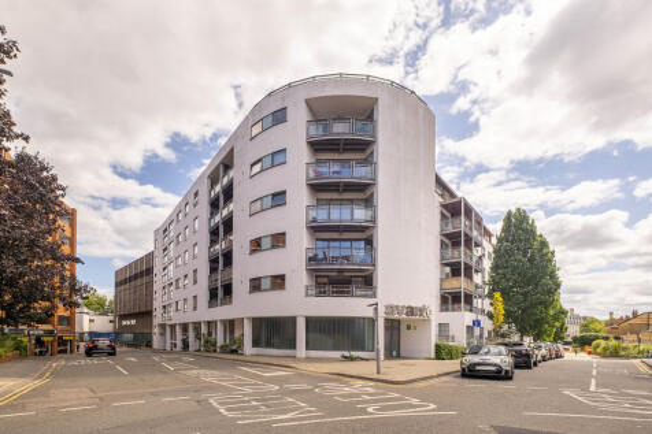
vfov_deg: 77.3
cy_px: 217
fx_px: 272
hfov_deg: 100.4
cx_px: 326
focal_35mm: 15
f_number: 6.4
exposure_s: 1/1100
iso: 500
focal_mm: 10
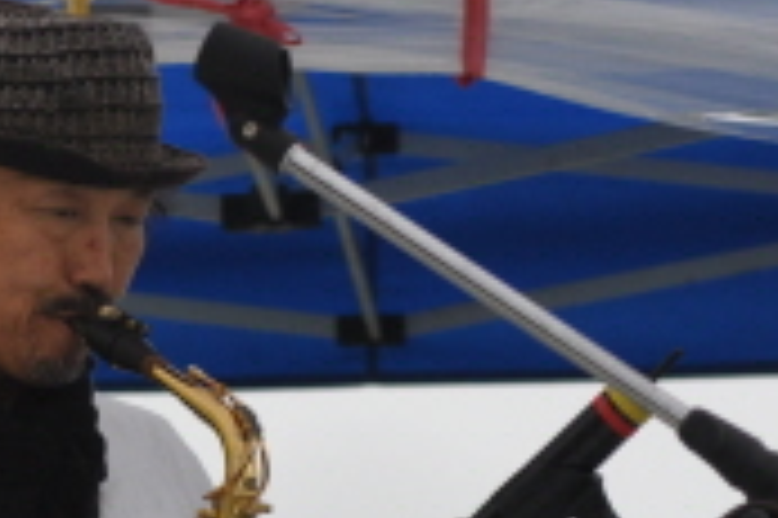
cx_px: -324
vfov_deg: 2.1
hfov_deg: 3.2
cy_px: 273
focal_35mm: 644
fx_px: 13904
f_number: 5.6
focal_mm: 116
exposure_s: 1/500
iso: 400
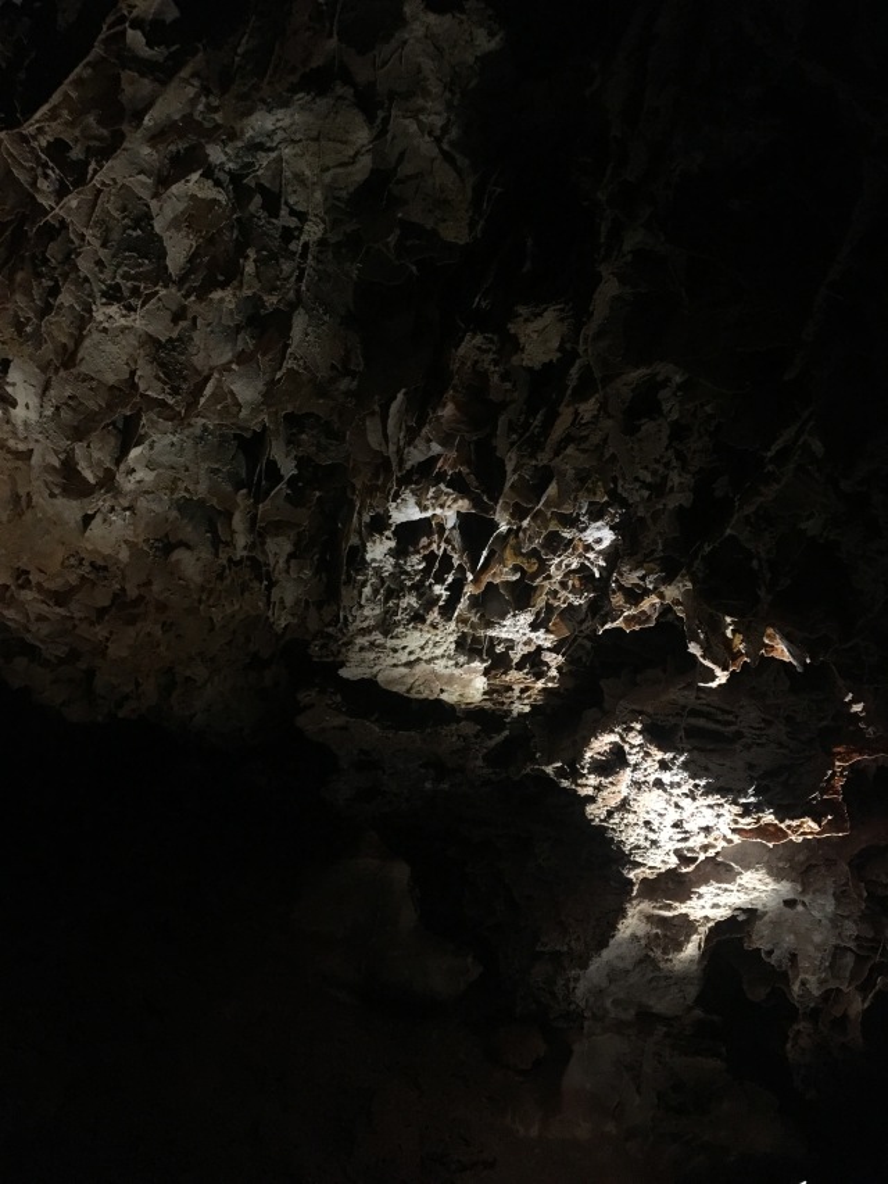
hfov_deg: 48.2
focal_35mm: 29
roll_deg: +1.2
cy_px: 592
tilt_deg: +25.0
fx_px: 992
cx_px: 444
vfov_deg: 61.7
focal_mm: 4.15
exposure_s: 1/20
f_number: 2.2
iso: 200
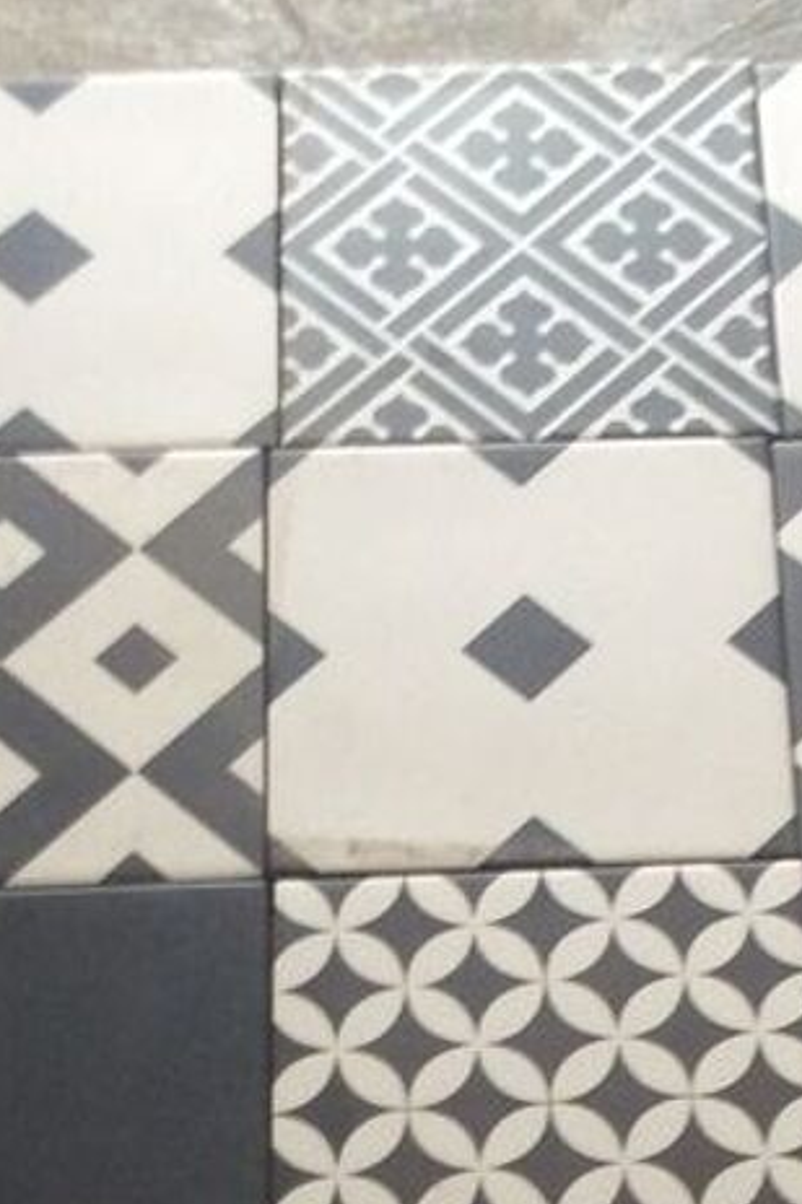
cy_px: 1301
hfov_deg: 14.0
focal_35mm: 96
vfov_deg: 20.3
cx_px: 786
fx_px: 3210
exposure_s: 1/25
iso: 64
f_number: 2.4
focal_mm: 3.3
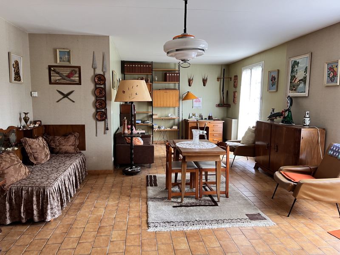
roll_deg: -0.3
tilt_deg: -6.3
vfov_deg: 53.1
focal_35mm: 26
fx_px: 255
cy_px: 128
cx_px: 170
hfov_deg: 67.3
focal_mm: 5.1
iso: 125
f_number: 1.6
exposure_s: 1/91
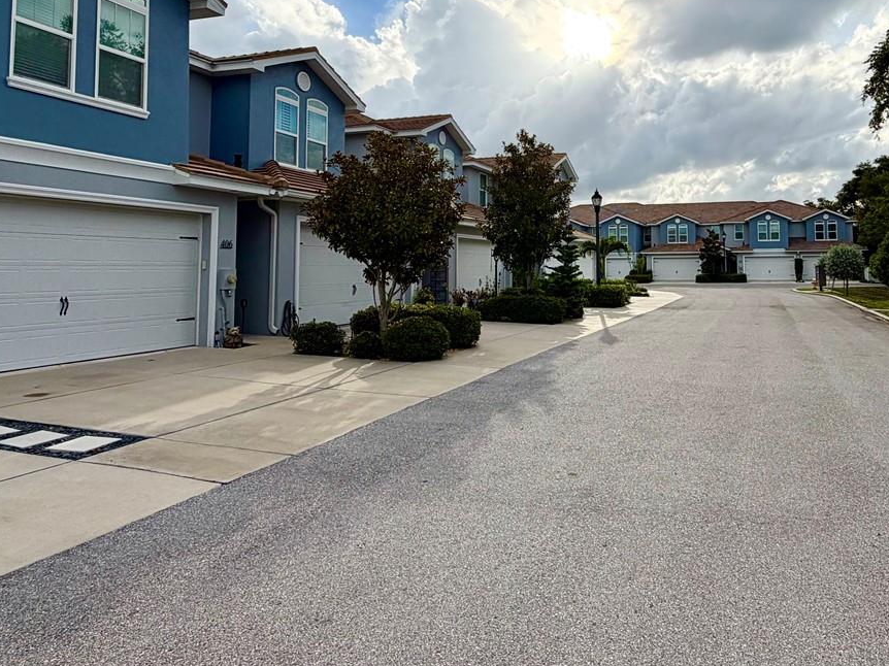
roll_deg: +0.8
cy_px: 225
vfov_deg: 52.1
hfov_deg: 66.0
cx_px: 571
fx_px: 668
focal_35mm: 26
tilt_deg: +4.4
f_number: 2.2
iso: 25
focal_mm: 2.22
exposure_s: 1/1145
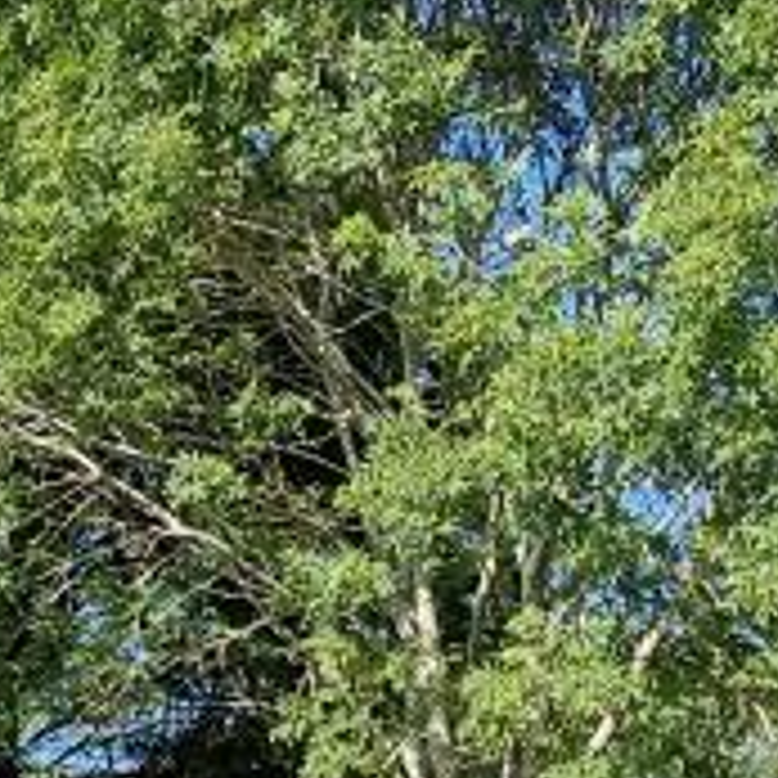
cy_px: 994
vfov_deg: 22.8
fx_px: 1729
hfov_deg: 25.3
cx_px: 288
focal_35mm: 68
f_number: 2.2
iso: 50
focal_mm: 2.2
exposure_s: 1/1104
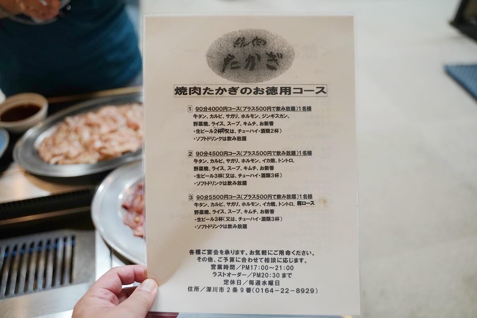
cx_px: 238
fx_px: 384
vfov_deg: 45.0
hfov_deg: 63.7
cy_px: 159
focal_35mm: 29
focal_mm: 29
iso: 2000
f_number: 2.8
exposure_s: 1/160
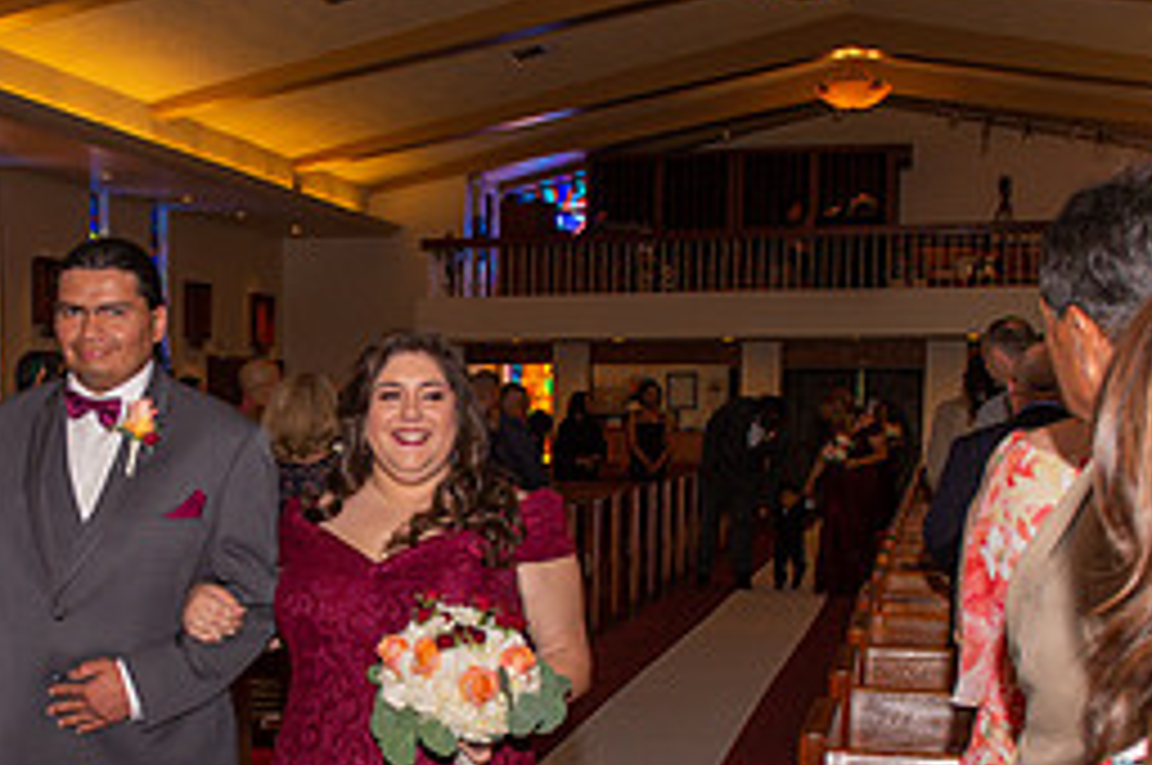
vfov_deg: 22.6
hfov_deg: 33.2
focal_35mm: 59
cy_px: 626
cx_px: 256
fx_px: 1886
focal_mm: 26
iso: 400
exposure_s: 1/250
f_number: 4
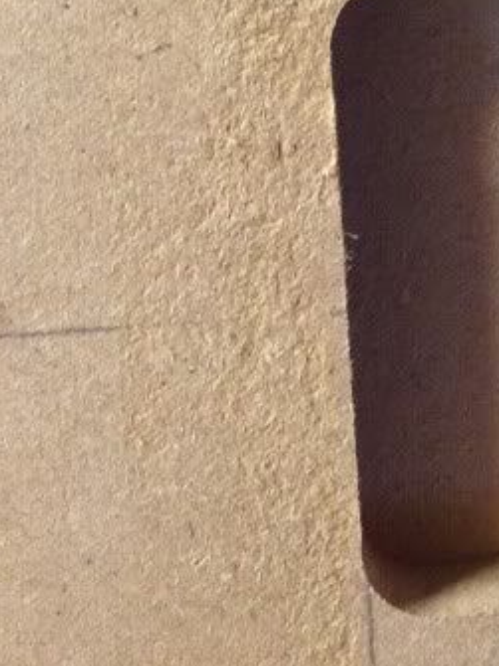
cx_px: 553
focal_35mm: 101
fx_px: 1942
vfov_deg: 19.3
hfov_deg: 14.3
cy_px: 169
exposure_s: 1/20
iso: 200
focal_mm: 4.1
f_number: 2.4
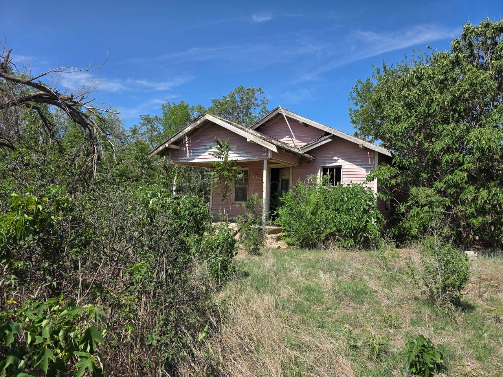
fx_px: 334
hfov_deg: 73.9
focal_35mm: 23
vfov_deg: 58.9
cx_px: 252
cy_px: 188
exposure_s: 1/4766
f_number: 1.7
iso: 80
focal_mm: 6.3
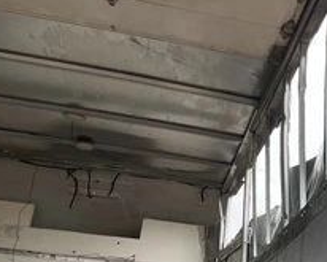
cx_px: 300
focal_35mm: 55
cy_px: 195
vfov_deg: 27.3
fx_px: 533
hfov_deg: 32.3
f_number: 1.8
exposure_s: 1/218
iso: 25
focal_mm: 3
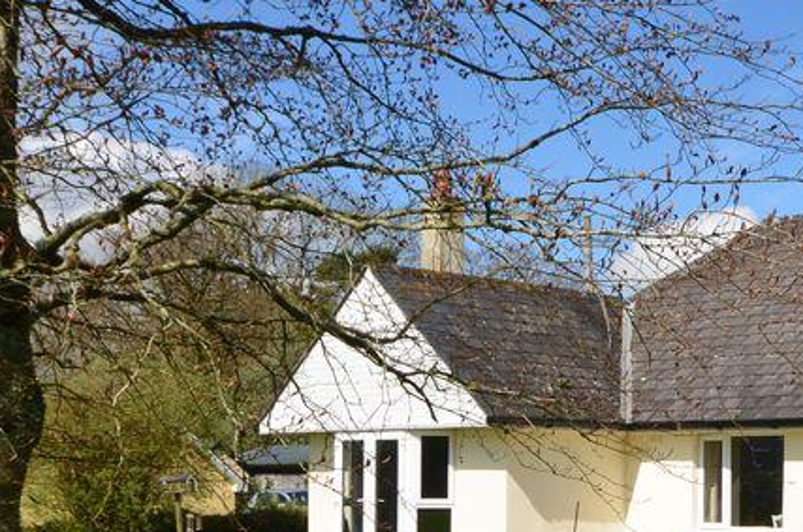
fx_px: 1603
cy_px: 470
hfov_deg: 26.9
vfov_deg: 18.6
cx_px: 760
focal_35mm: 72
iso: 200
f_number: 10
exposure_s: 1/320
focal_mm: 20
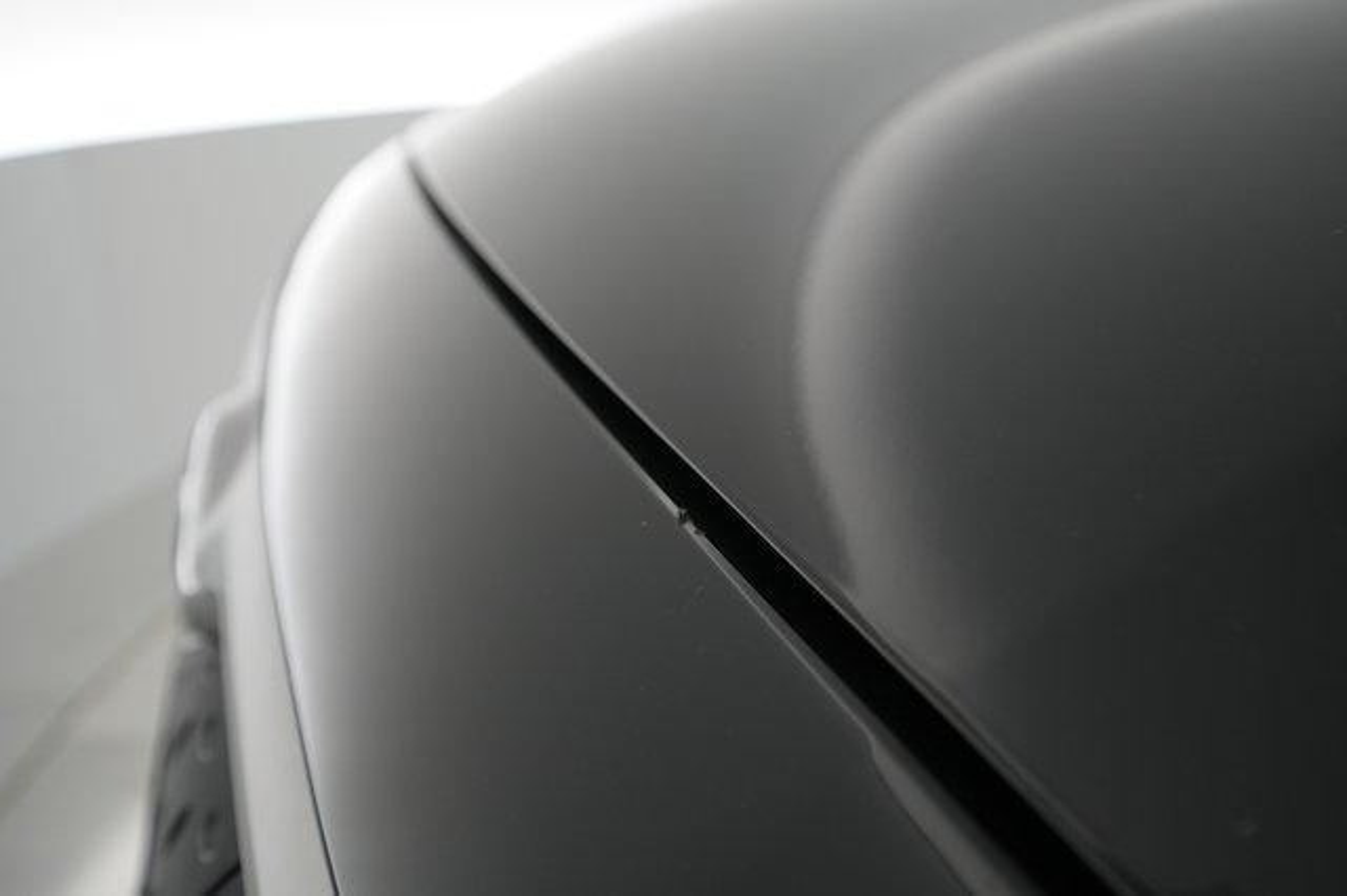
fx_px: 1047
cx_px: 674
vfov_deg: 46.4
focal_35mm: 28
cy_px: 448
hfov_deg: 65.5
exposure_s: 1/100
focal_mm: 28
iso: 1600
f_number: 4.5
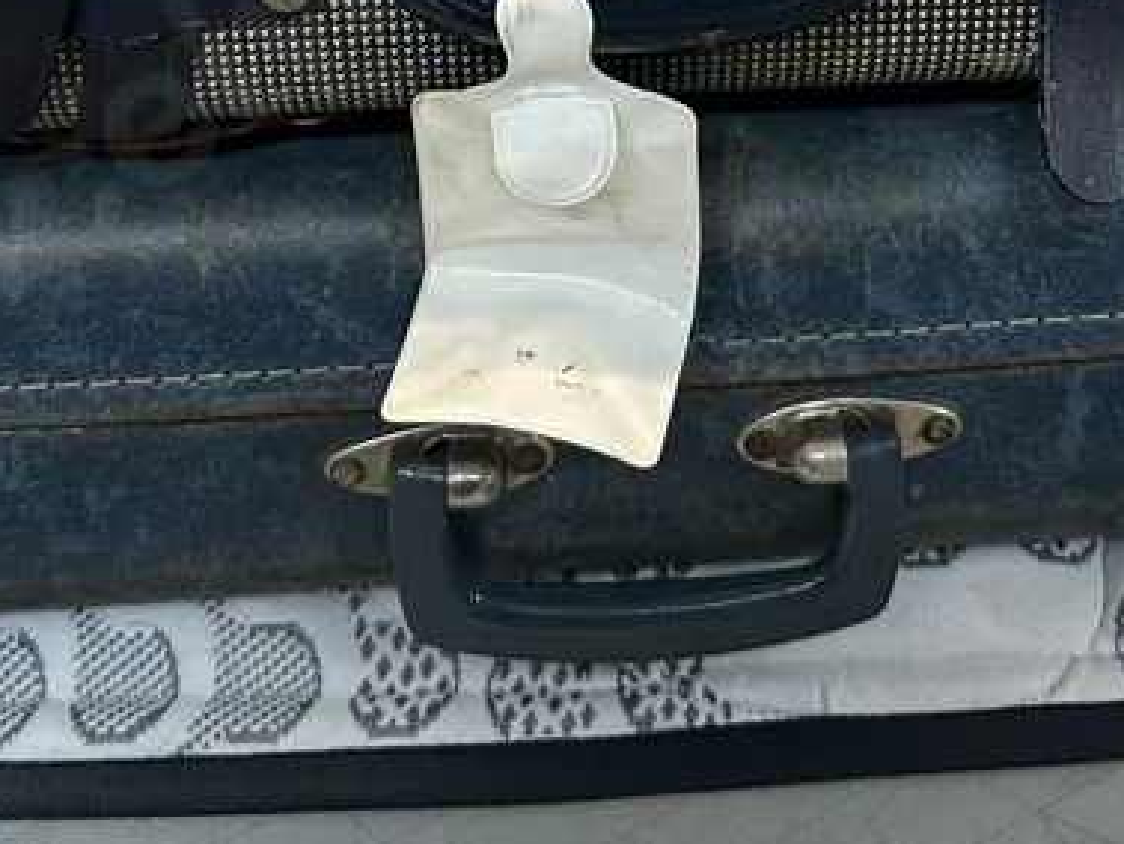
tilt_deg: -18.7
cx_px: 633
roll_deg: +0.1
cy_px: -229
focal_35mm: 65
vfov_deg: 20.8
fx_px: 2112
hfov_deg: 29.8
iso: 250
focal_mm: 6.86
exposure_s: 1/50
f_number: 1.78
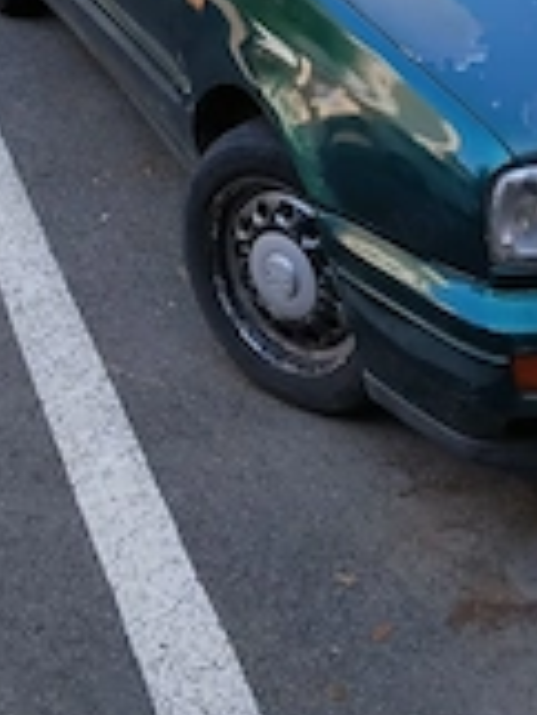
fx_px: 1487
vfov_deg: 25.1
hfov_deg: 20.5
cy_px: -71
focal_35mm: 72
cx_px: 311
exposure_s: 1/476
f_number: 1.8
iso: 50
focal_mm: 4.22
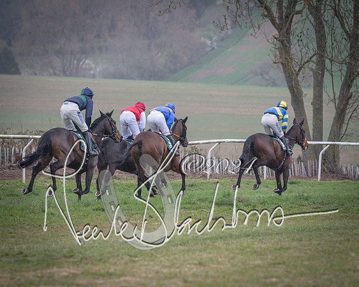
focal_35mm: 321
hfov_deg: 6.0
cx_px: 183
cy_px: 156
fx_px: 3410
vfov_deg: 4.8
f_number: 4
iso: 1600
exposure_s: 1/1000
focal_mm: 175
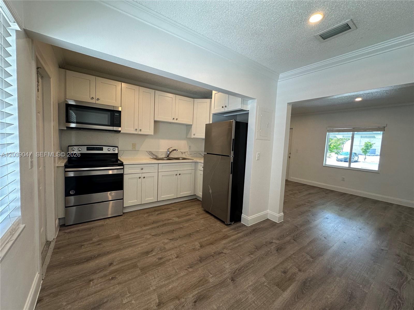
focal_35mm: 14
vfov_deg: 85.7
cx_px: 207
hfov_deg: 102.1
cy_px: 155
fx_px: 167
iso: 125
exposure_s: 1/120
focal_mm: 2.22
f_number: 2.2
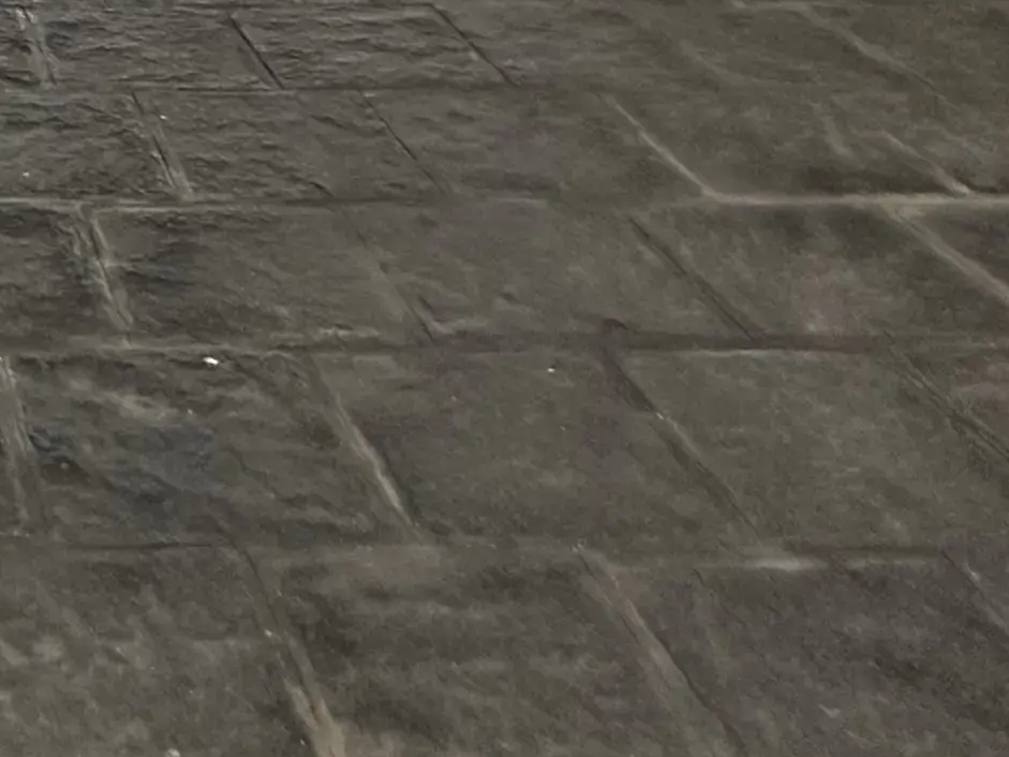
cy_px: -559
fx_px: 1749
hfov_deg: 27.1
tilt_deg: -2.5
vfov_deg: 19.2
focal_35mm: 60
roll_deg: +0.9
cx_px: -300
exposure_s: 1/120
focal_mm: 2.22
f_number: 2.2
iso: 320
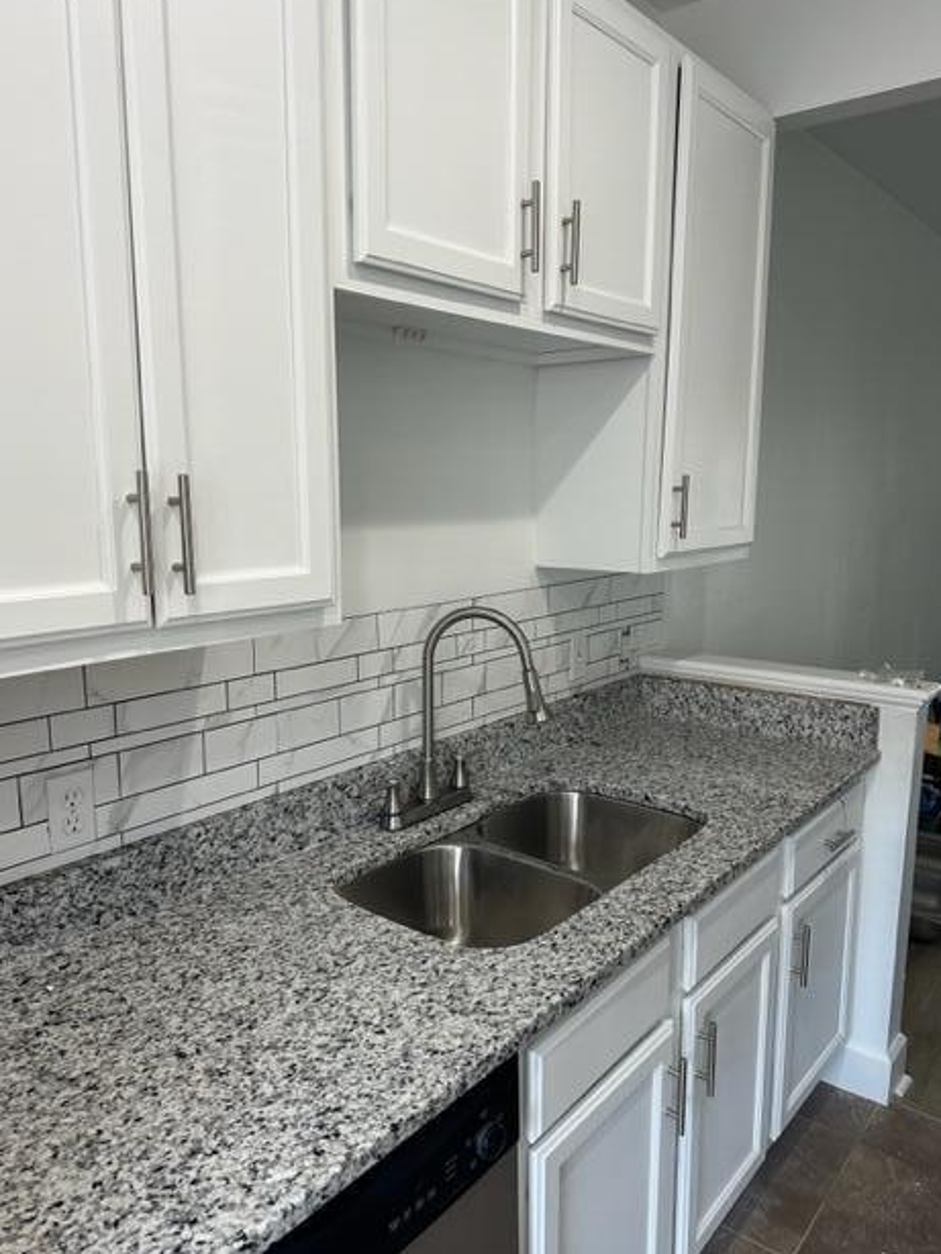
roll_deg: -0.6
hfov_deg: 54.9
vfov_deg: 69.4
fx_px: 906
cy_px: 639
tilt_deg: -9.9
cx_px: 457
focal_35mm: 25
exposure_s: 1/120
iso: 160
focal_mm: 6.86
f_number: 1.78
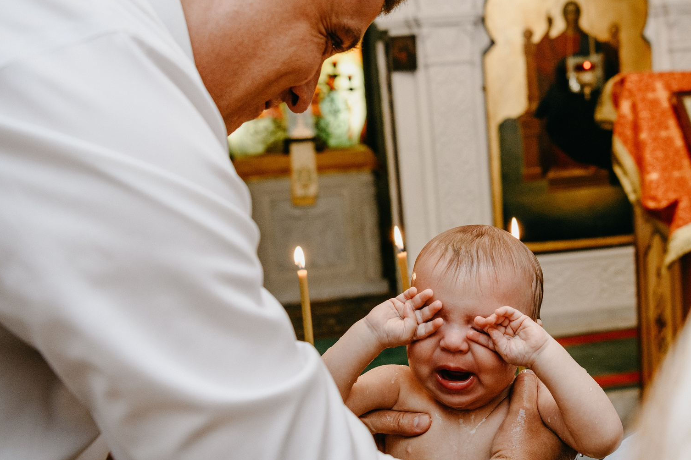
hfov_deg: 38.3
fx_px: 979
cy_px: 255
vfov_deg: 26.5
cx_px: 475
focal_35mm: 51
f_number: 3.5
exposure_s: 1/160
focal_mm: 30
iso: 640
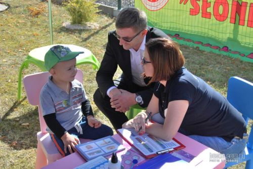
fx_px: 359
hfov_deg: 38.9
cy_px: 84
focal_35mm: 51
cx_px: 126
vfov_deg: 26.5
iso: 100
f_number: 6.3
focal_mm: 34
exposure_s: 1/160
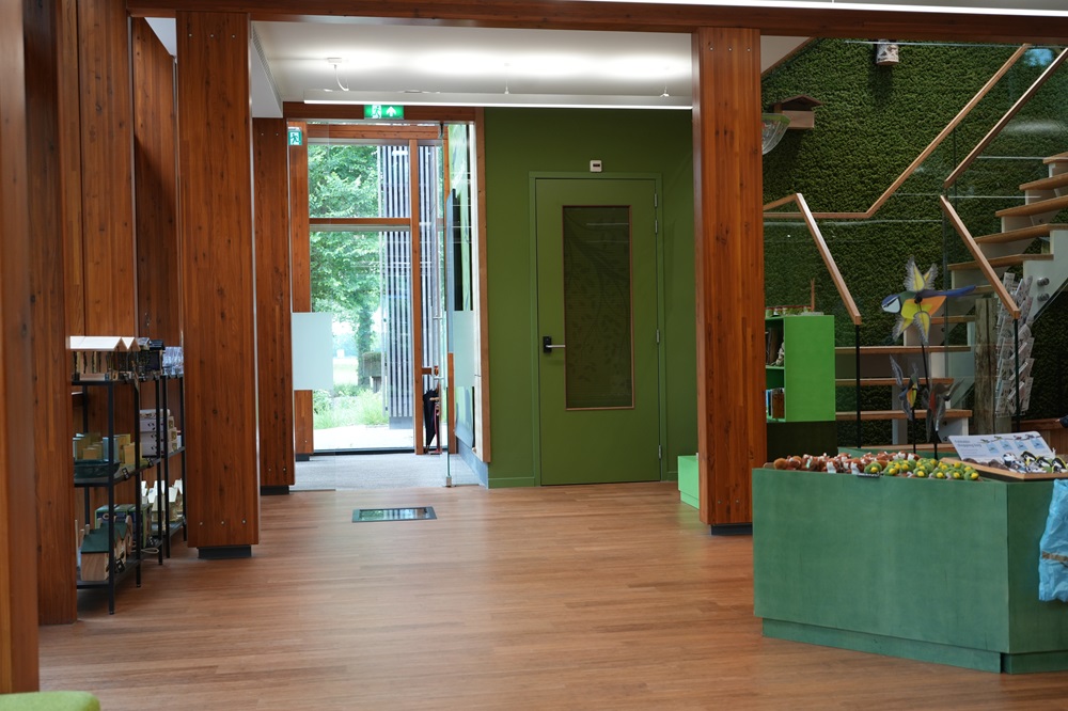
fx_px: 1023
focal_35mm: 34
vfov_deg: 38.3
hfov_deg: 55.1
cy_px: 356
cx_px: 534
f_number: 4
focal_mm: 34.5
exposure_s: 1/160
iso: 800
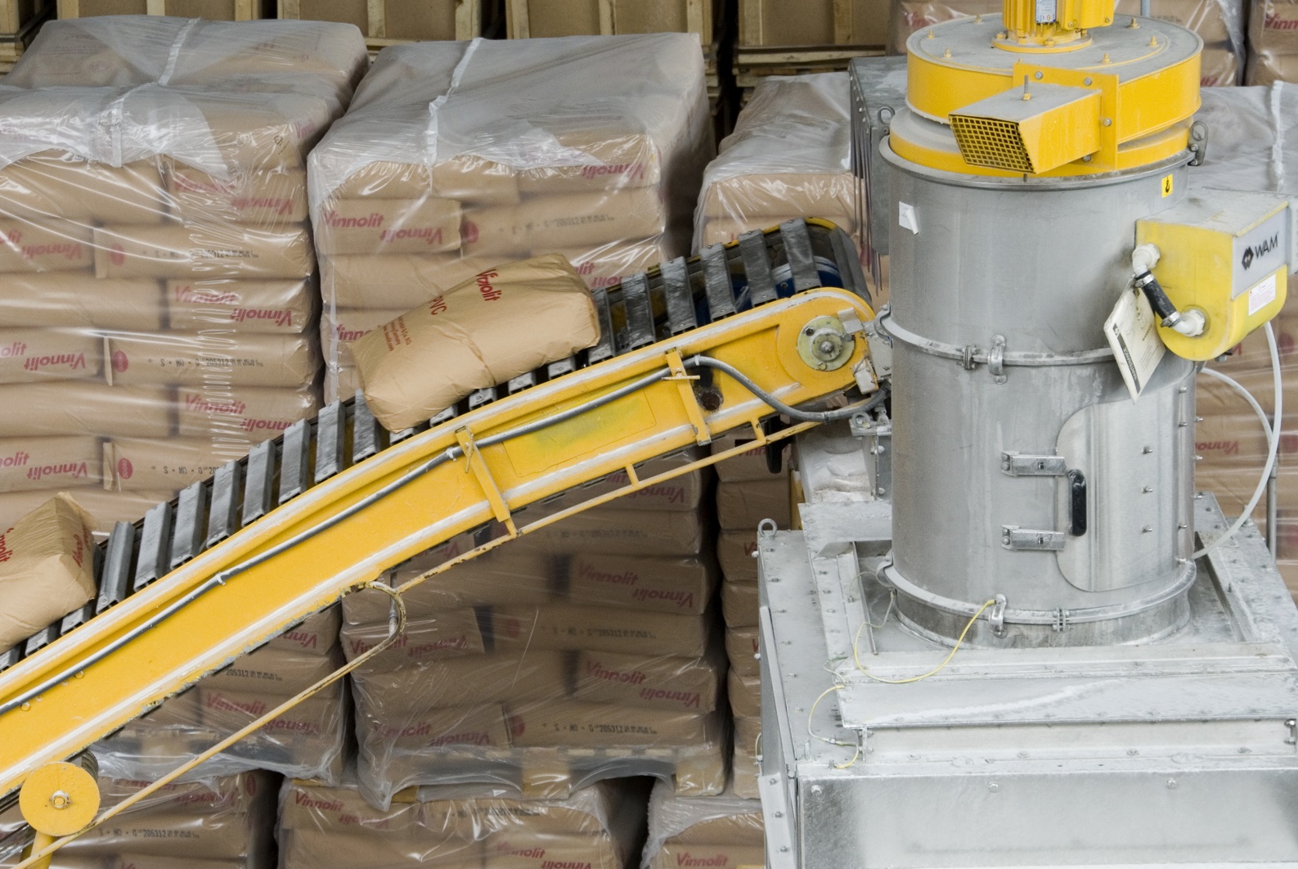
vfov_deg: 10.8
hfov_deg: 16.1
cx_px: 541
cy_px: 435
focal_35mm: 127
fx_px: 4584
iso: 200
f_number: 6.3
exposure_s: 1/60
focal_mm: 70
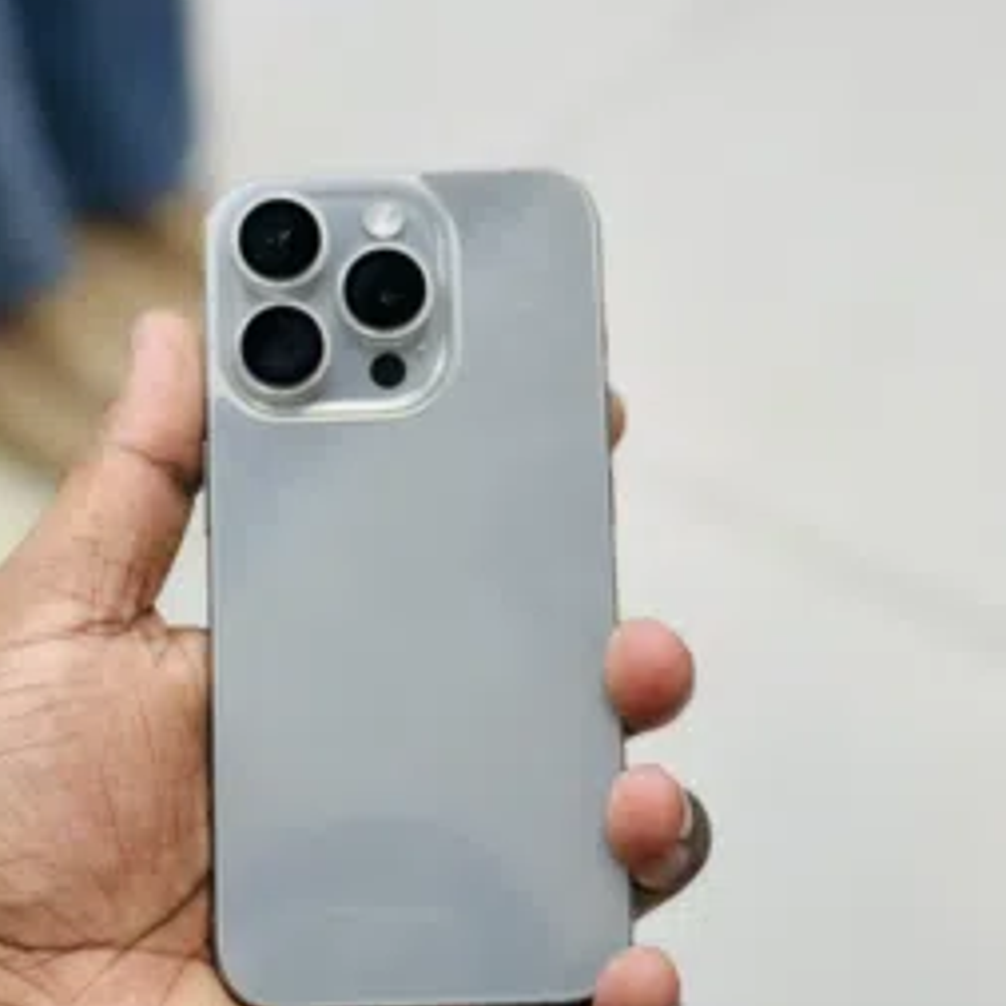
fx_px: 2203
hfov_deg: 25.7
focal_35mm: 67
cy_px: 588
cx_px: 429
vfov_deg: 25.7
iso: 64
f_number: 1.78
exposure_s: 1/129
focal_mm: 6.86
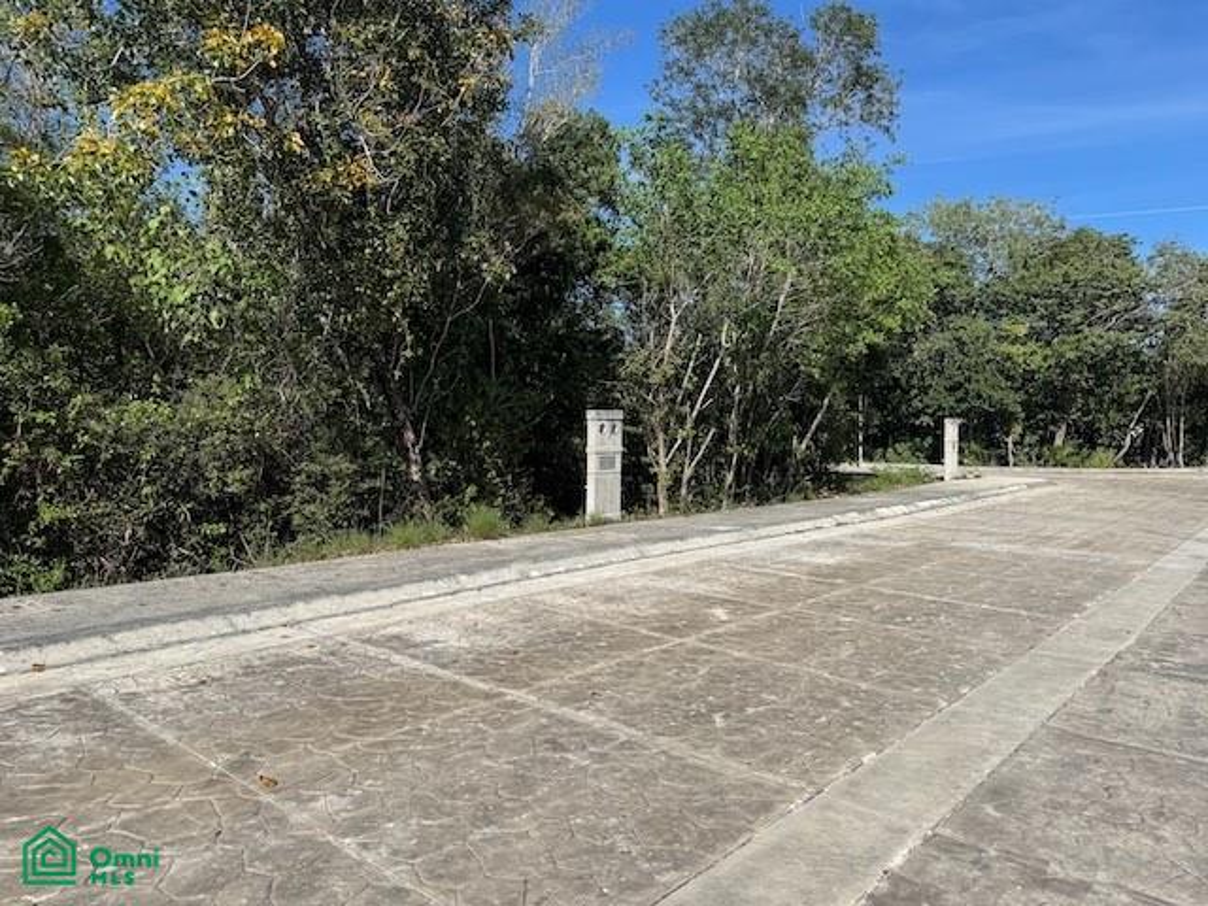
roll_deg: +0.1
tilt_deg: -1.5
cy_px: 453
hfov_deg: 71.6
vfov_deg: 56.8
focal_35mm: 24
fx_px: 838
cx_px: 604
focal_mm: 6.76
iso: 80
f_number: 1.78
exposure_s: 1/6410
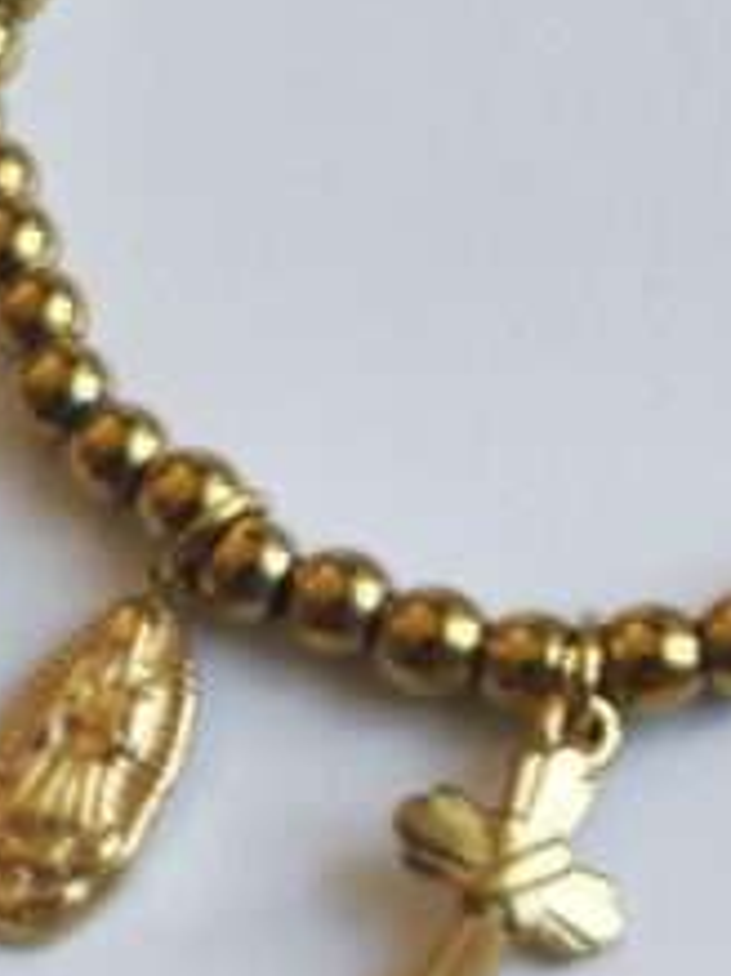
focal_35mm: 84
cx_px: 767
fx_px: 2367
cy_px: -196
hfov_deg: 17.1
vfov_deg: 21.6
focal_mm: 6.18
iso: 200
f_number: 1.65
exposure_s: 1/100
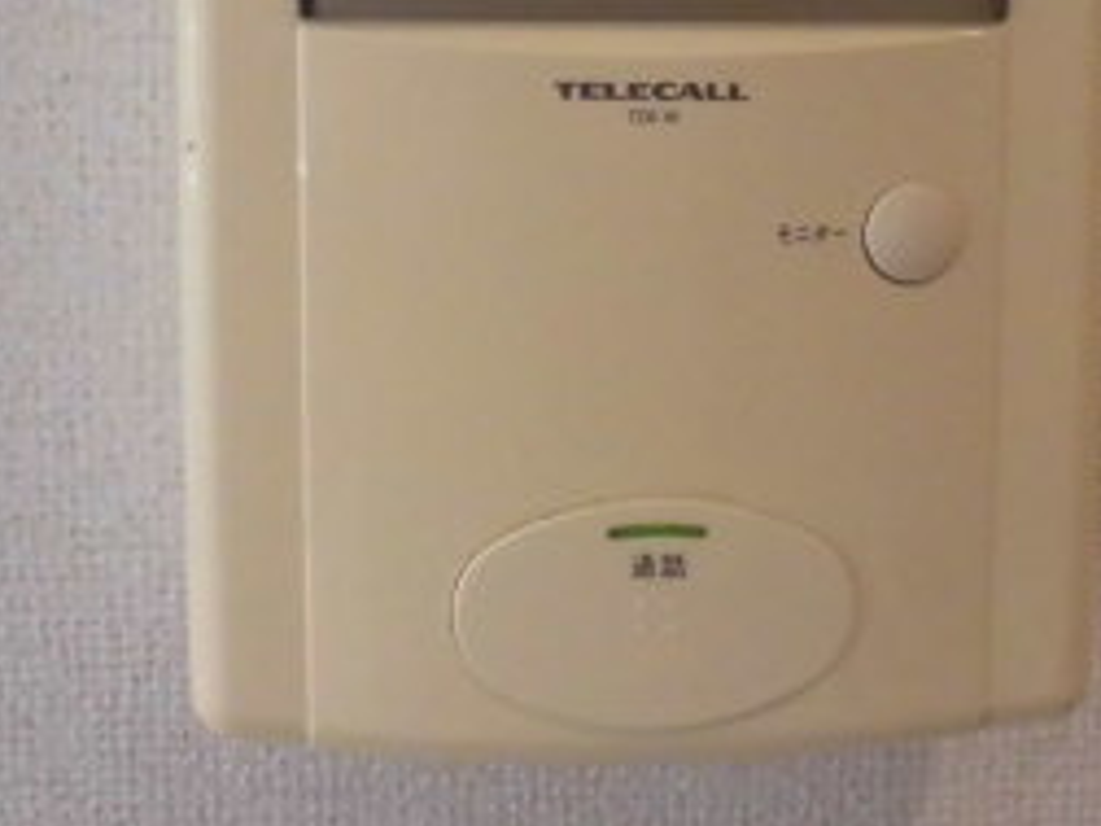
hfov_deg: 29.3
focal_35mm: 66
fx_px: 2099
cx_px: 664
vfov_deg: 21.8
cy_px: 101
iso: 400
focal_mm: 4.6
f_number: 3.5
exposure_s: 1/60
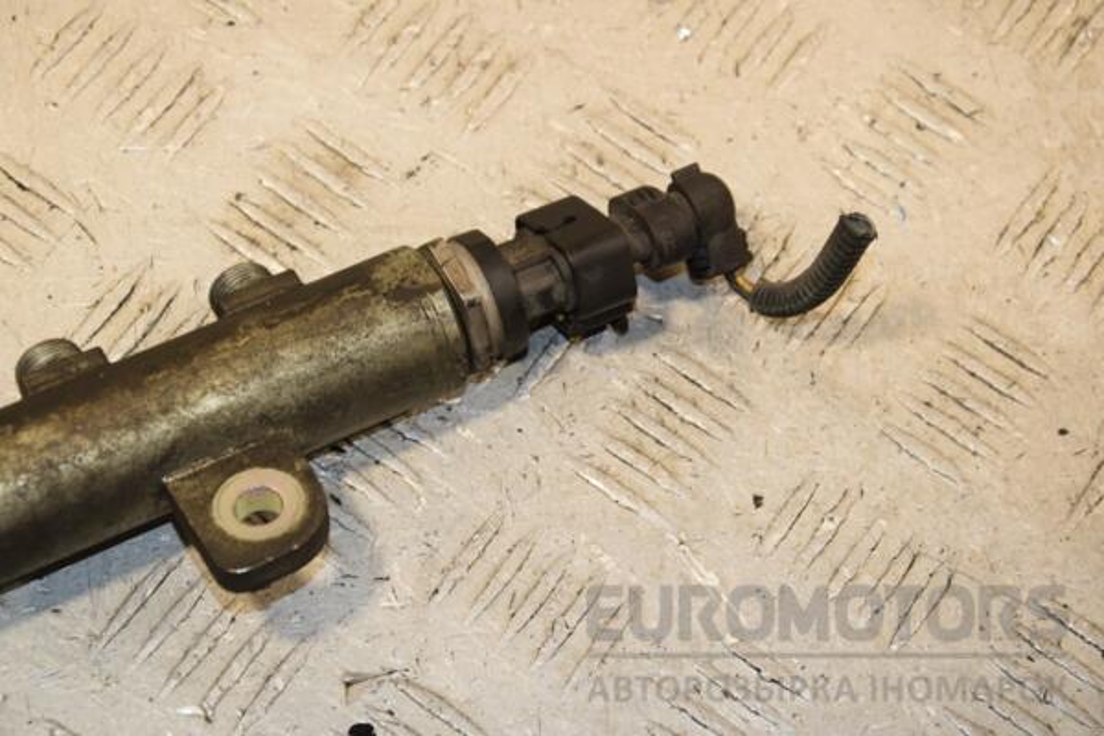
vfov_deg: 12.2
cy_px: 368
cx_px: 552
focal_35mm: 112
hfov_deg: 18.2
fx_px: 3450
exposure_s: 1/200
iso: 800
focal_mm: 75
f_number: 8
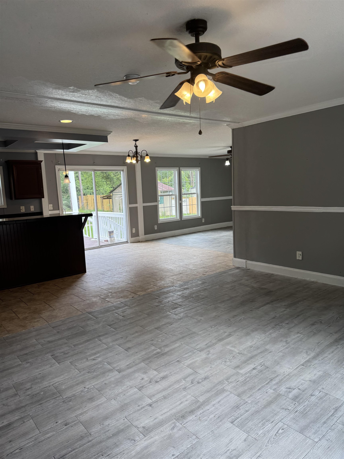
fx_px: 318
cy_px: 230
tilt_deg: -6.7
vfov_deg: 71.6
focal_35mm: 24
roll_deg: +2.7
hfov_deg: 56.8
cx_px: 172
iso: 64
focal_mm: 6.76
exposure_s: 1/120
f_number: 1.78
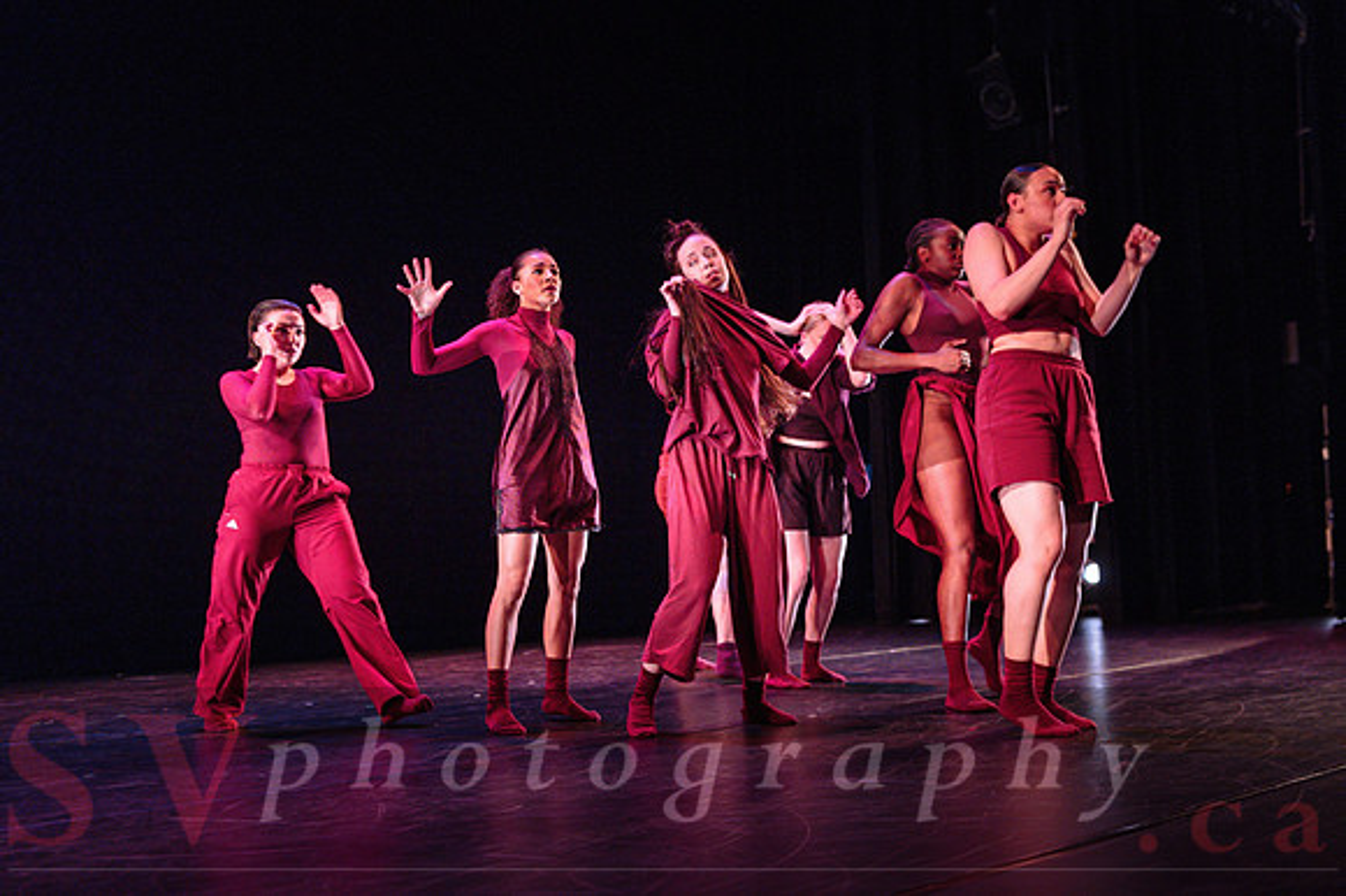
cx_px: 764
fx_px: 1486
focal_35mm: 40
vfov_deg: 33.5
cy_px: 525
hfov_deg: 48.6
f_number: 2.8
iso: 2000
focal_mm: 34
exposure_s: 1/200
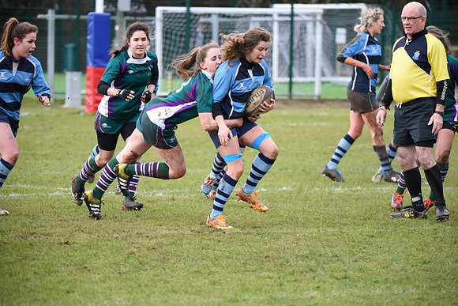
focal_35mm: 270
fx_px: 3436
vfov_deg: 5.1
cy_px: 153
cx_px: 229
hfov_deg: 7.6
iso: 2000
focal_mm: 270
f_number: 6.3
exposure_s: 1/1250
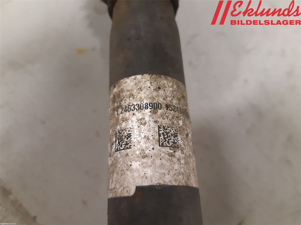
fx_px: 226
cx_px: 150
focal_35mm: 26
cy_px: 112
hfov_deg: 67.3
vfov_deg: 53.1
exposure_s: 1/50
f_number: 1.7
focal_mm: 3.93
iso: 320
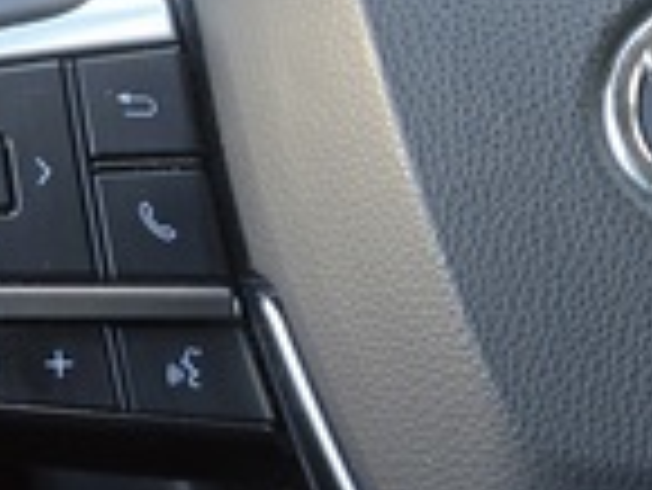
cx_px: 778
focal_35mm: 332
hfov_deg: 5.9
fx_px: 6258
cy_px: 106
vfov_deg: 4.5
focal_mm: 18.6
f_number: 2.9
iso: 250
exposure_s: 1/120
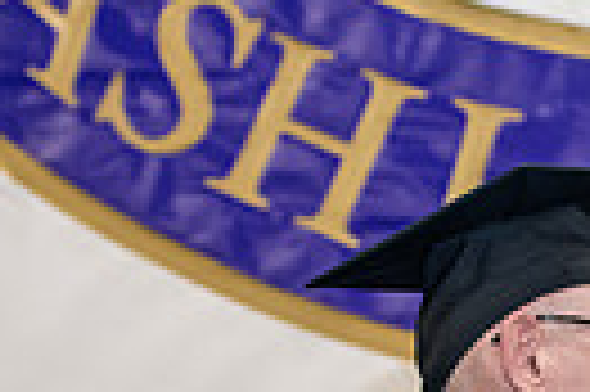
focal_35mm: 311
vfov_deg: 4.3
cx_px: 968
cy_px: 831
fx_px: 5091
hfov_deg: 6.5
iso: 3200
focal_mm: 70
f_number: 4
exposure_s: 1/200
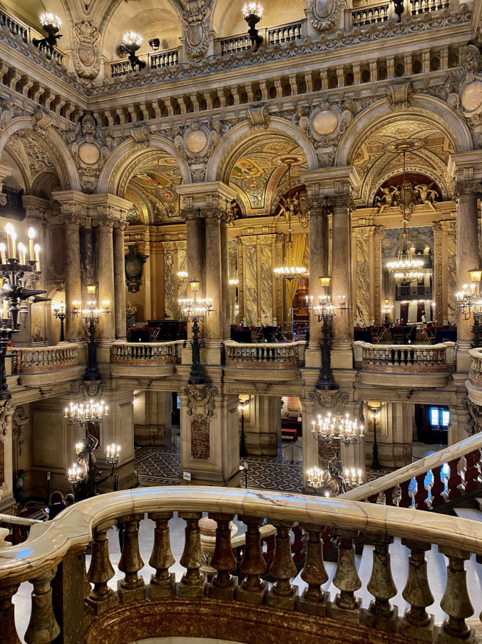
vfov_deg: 67.3
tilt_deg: +0.3
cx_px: 241
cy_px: 322
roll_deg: +1.5
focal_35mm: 26
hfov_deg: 53.0
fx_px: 483
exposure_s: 1/33
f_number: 1.8
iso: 400
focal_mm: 4.25
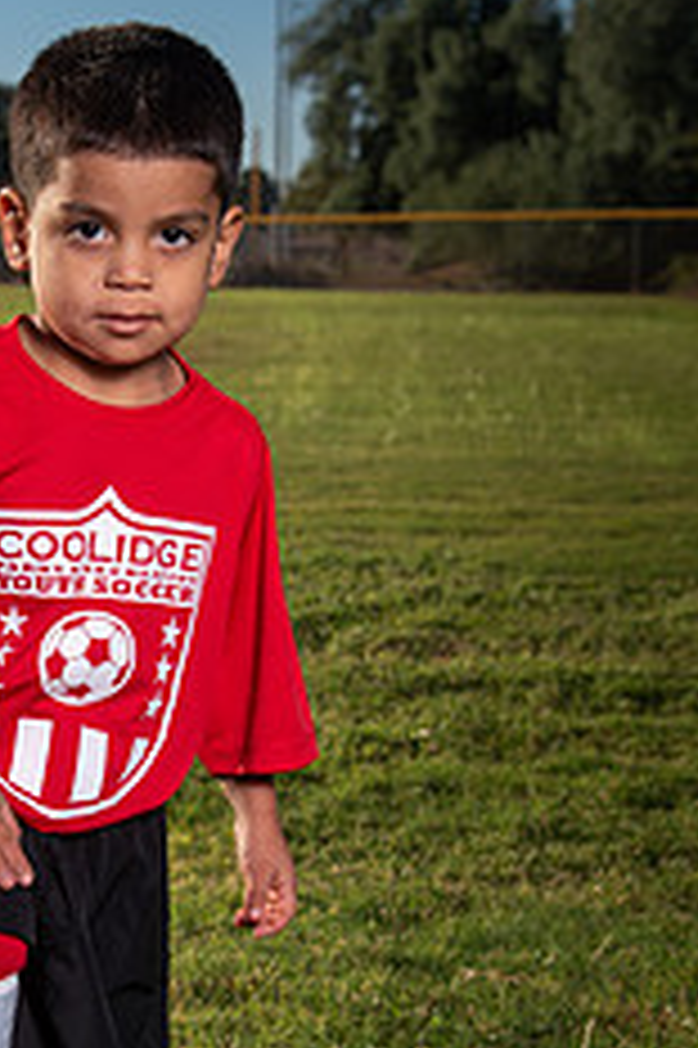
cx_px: 45
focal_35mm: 89
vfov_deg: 22.8
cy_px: 697
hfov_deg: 15.1
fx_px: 2592
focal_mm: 46
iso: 100
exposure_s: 1/1000
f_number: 5.6
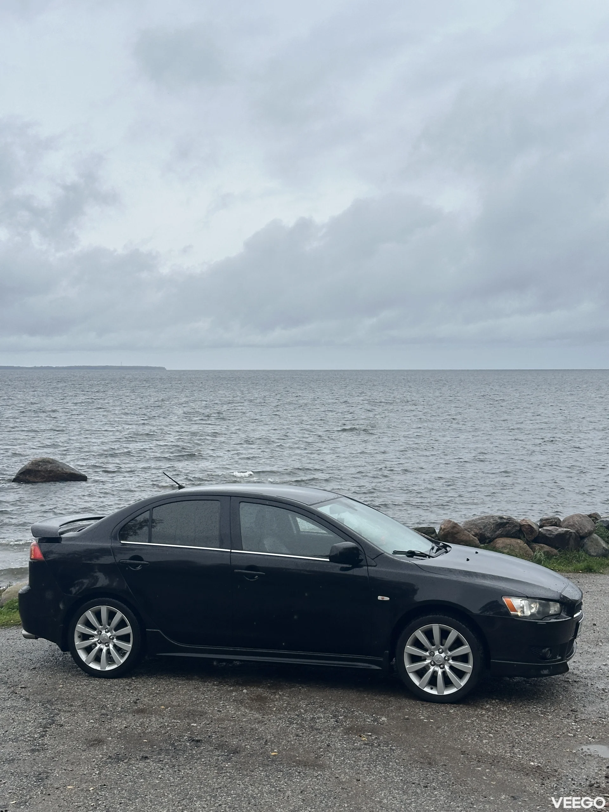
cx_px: 304
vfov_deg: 39.7
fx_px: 1126
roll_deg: -0.5
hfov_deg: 30.3
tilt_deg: -1.8
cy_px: 406
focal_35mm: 48
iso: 64
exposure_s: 1/1751
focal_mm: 6.86
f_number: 1.78
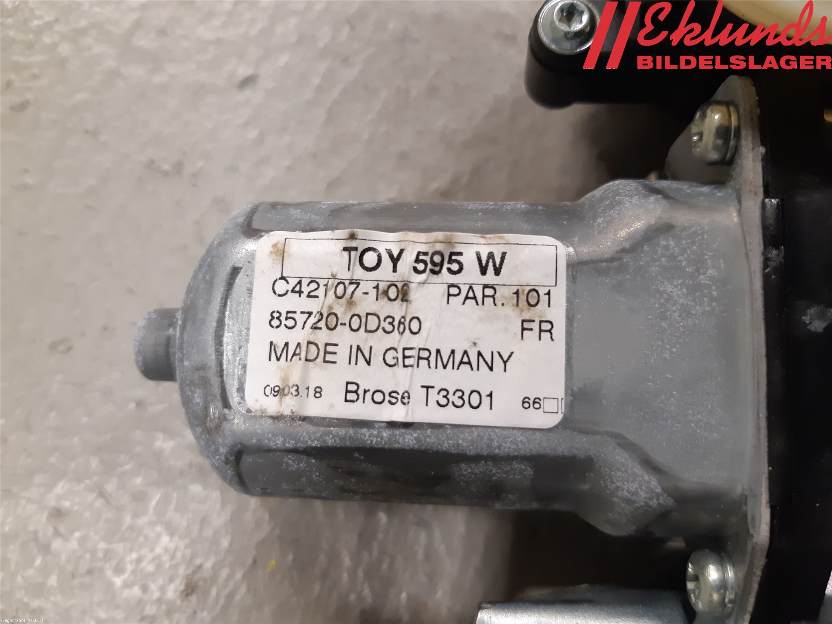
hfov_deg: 67.3
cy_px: 312
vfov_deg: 53.1
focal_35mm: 26
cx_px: 416
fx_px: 625
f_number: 1.7
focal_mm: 3.93
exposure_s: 1/50
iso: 200
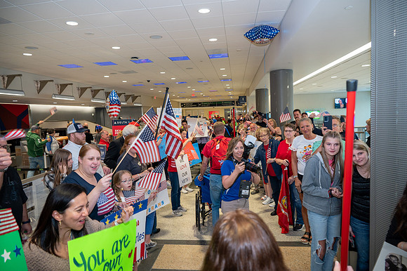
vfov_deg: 53.1
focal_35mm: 24
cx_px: 204
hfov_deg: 73.8
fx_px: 271
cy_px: 136
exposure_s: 1/40
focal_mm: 24
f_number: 4.5
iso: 800
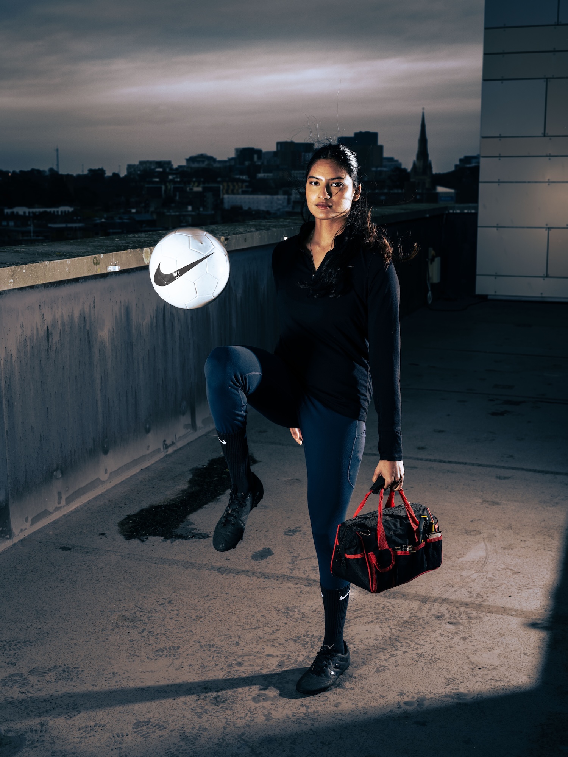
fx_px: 1050
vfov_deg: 39.7
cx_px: 284
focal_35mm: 48
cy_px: 378
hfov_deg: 30.3
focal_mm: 61
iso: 160
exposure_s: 1/125
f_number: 8
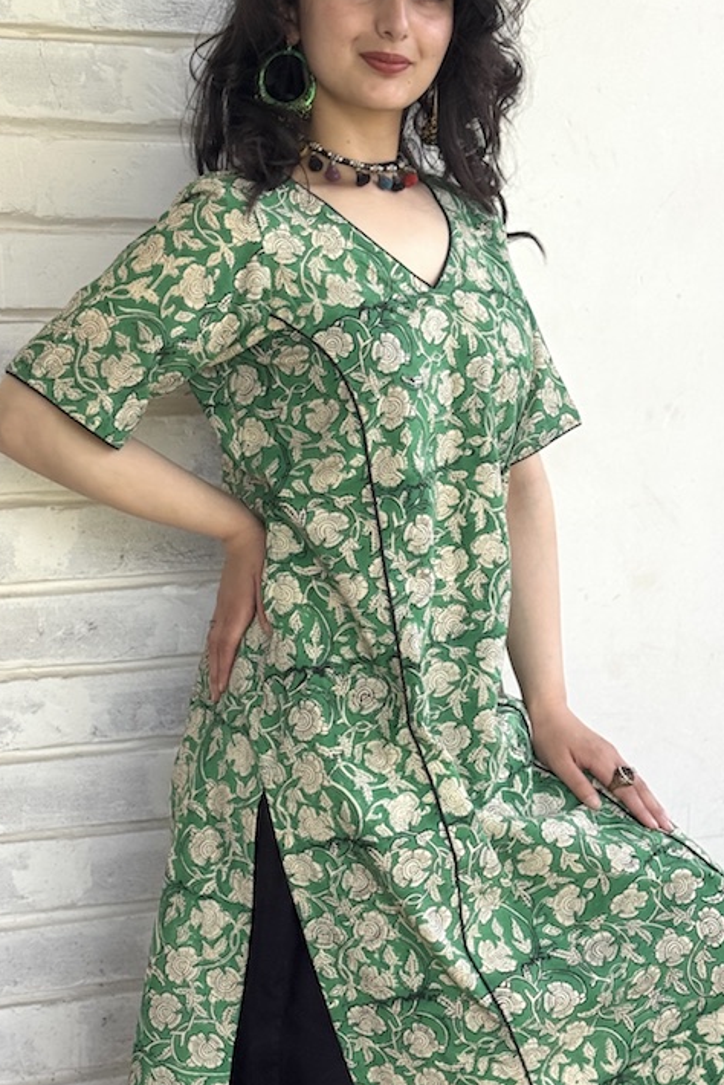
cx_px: 377
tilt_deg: -11.4
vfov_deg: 28.8
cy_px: 598
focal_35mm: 70
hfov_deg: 19.5
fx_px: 2109
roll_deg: +0.2
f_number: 1.78
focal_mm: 6.76
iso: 64
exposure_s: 1/409
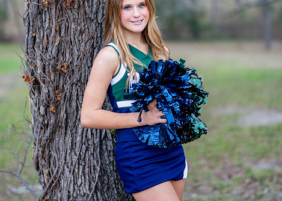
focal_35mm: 78
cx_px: 139
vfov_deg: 18.2
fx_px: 624
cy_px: 63
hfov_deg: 25.5
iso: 800
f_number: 1.2
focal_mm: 50
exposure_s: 1/400
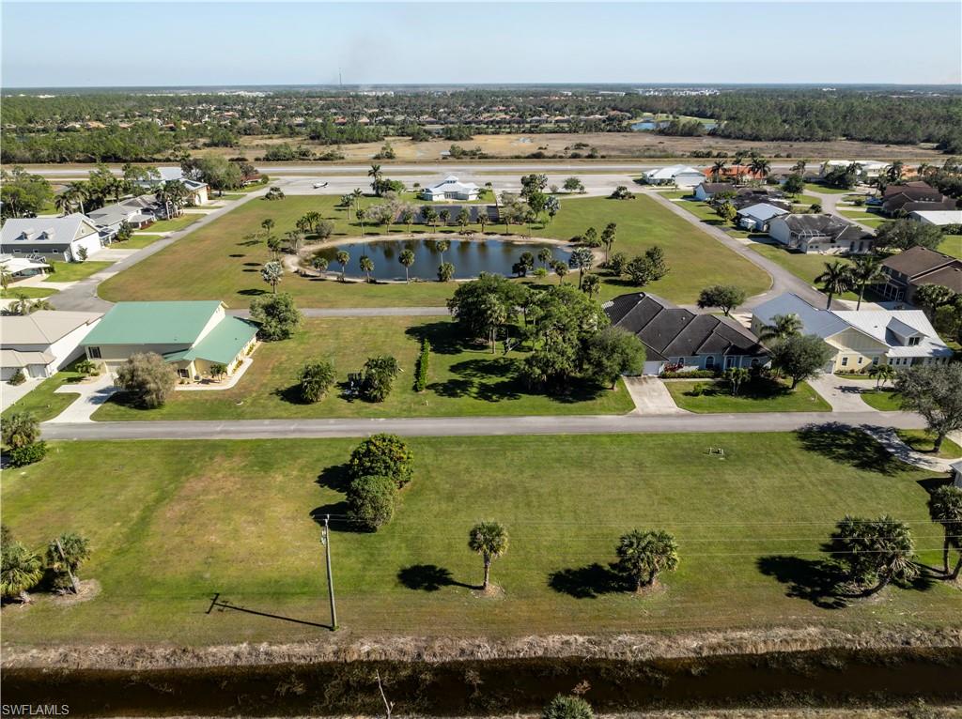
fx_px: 666
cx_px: 481
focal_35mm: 24
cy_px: 360
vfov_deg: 56.7
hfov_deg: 71.6
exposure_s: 1/120
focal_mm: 12.29
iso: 100
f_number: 9
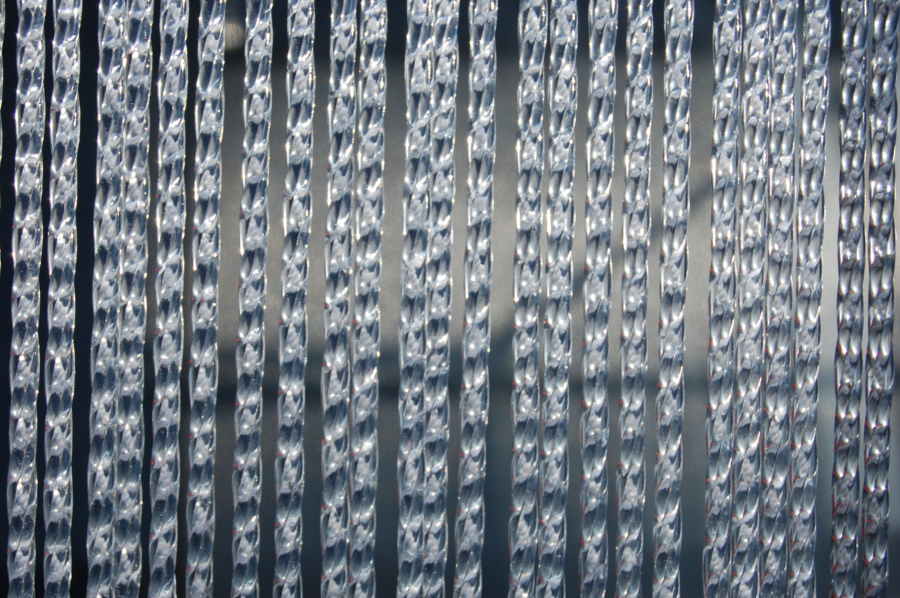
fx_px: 2061
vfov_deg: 16.5
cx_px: 450
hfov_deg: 24.6
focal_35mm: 82
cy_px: 299
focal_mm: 55
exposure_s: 1/400
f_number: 10
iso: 200
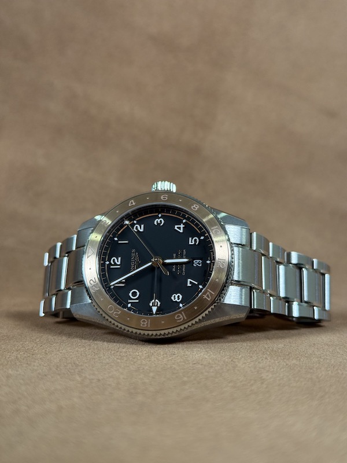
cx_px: 174
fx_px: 642
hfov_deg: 30.3
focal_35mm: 48
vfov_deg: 39.7
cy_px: 232
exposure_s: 1/120
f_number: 1.78
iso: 320
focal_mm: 6.76
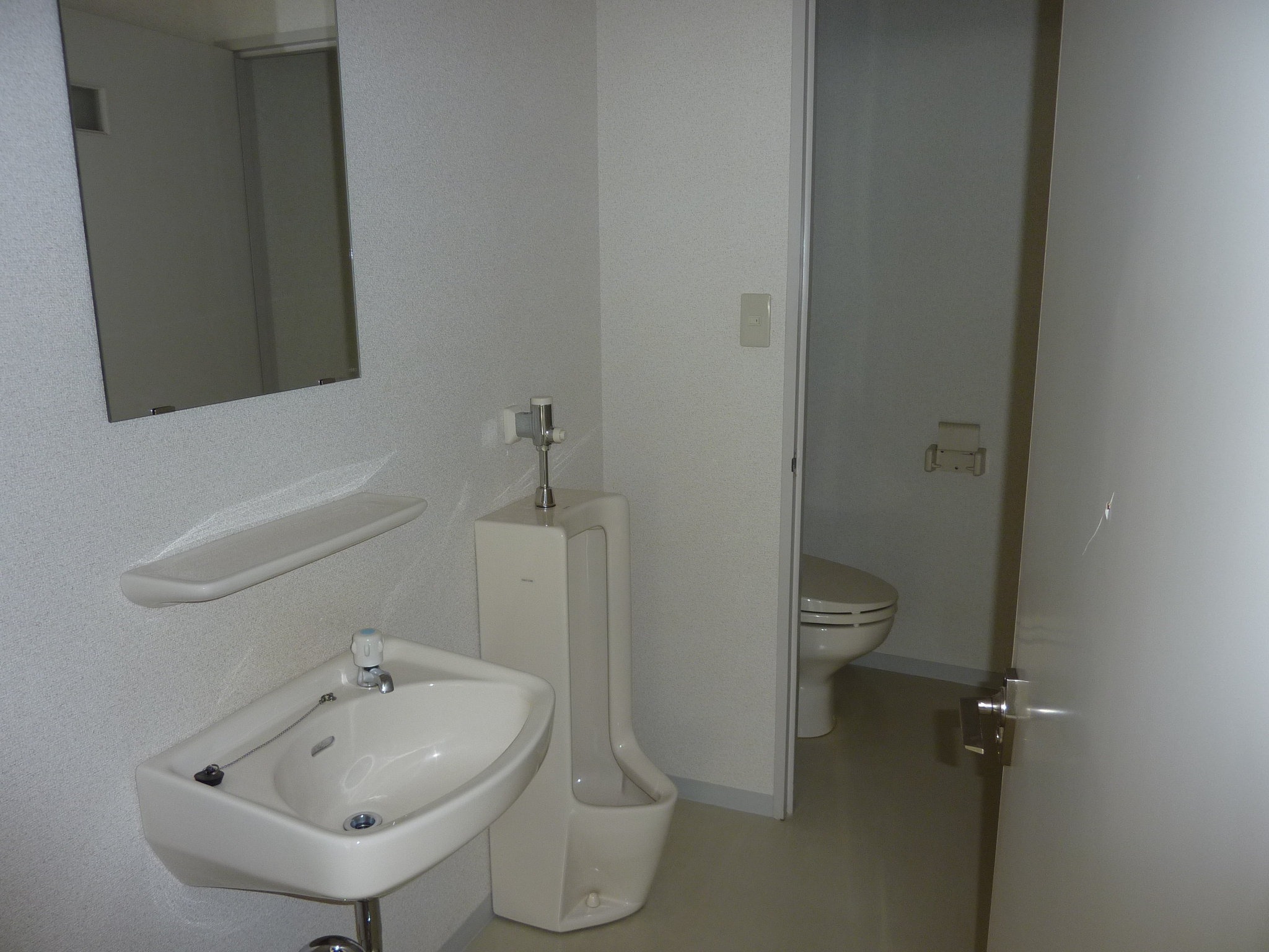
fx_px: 916
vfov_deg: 54.9
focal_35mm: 25
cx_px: 634
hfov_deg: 69.4
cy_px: 476
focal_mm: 4.1
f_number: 3.3
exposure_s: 1/30
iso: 100
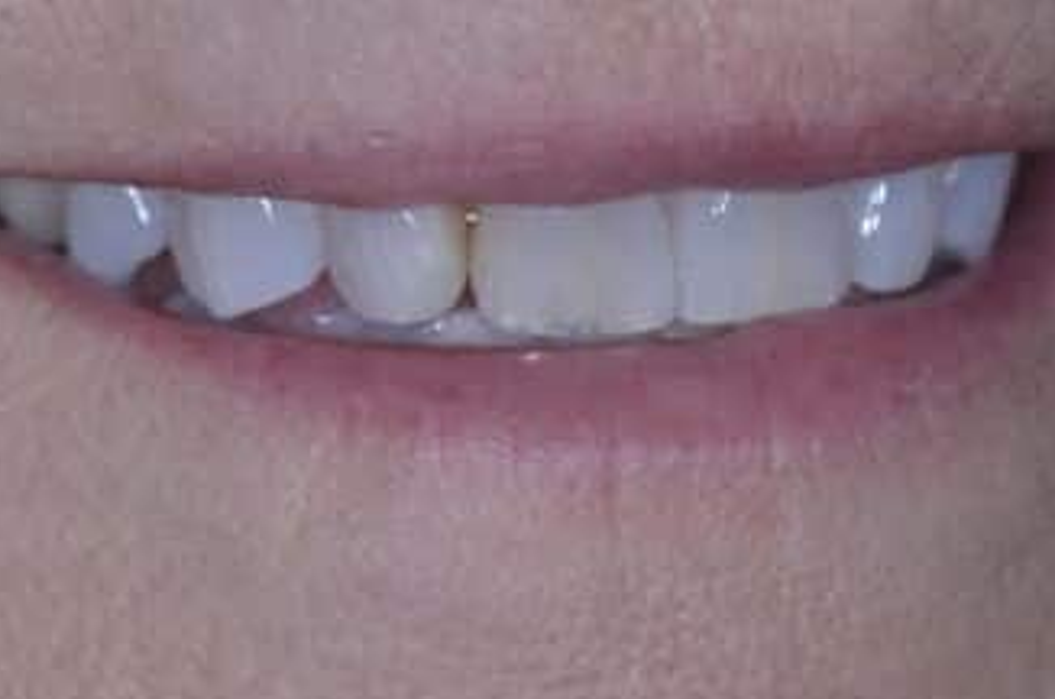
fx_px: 5726
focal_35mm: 196
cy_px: 325
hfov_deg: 10.5
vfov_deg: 7.0
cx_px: 265
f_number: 9
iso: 125
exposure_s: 1/250
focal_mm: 85
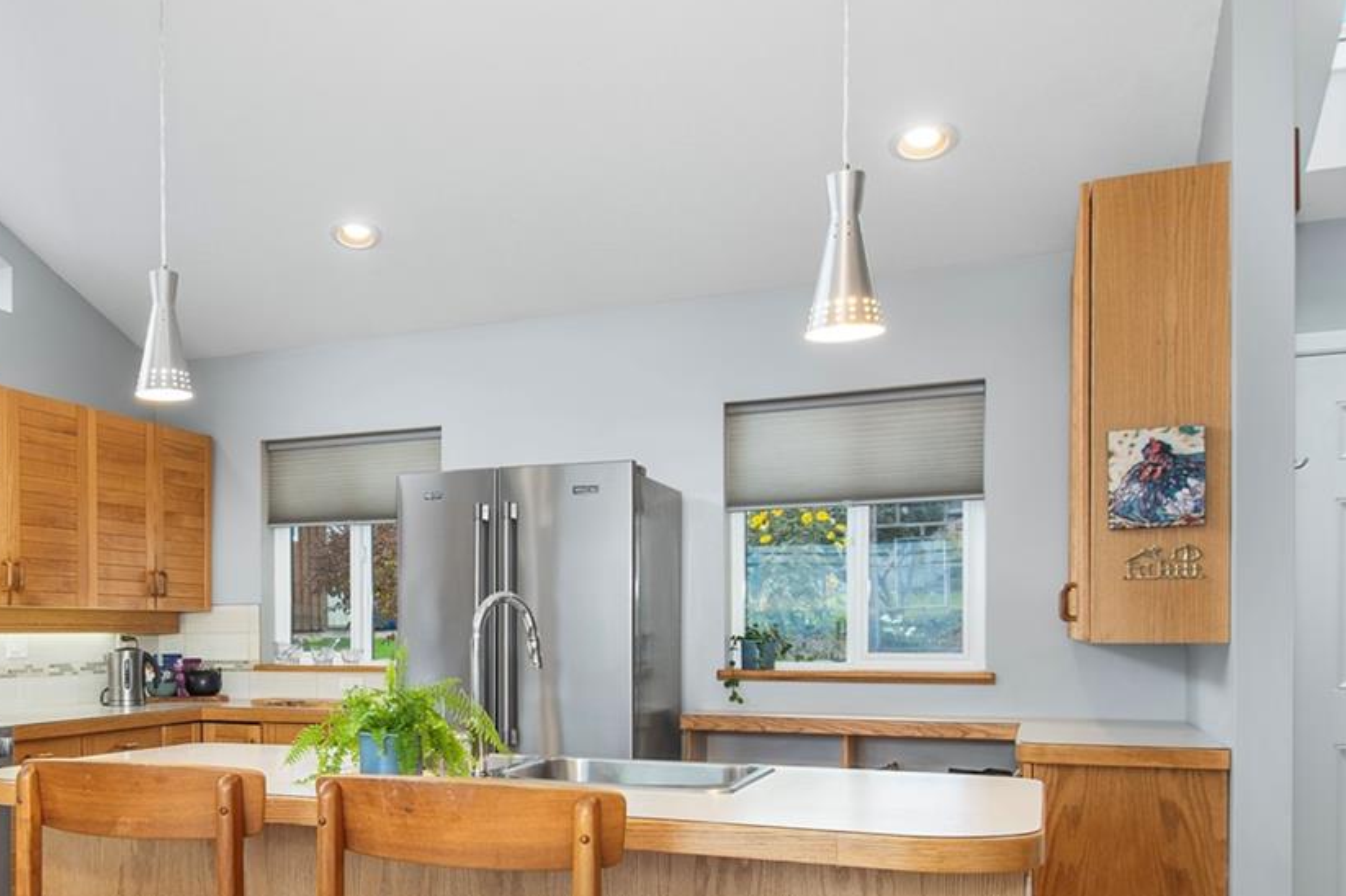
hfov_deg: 51.4
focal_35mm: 35
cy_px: 654
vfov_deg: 37.1
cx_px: 289
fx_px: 1308
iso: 200
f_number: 8
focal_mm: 12
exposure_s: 1/6
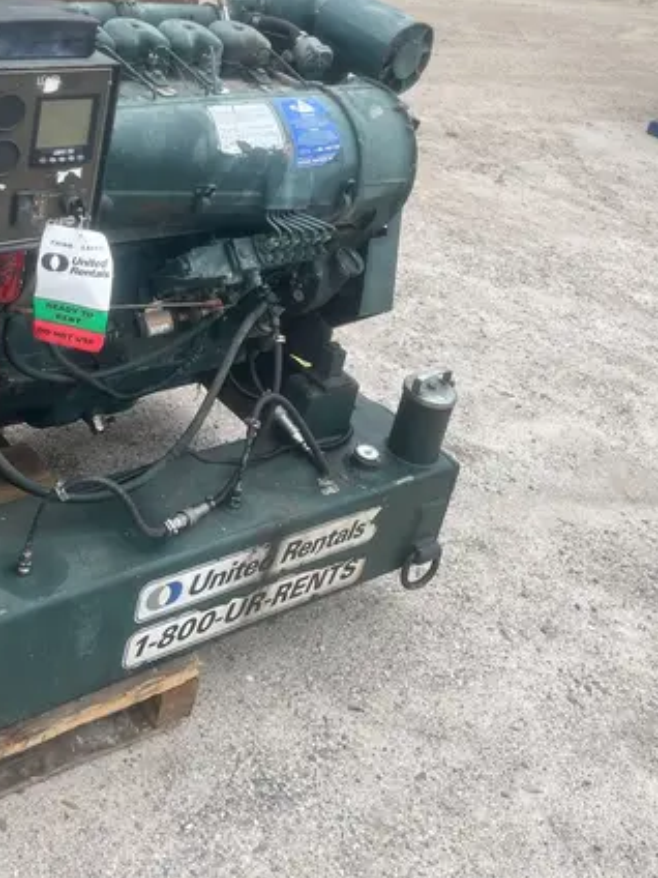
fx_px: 1141
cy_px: 177
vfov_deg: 40.4
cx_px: 180
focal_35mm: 45
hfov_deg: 31.7
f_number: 1.6
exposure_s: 1/761
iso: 50
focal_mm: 5.1
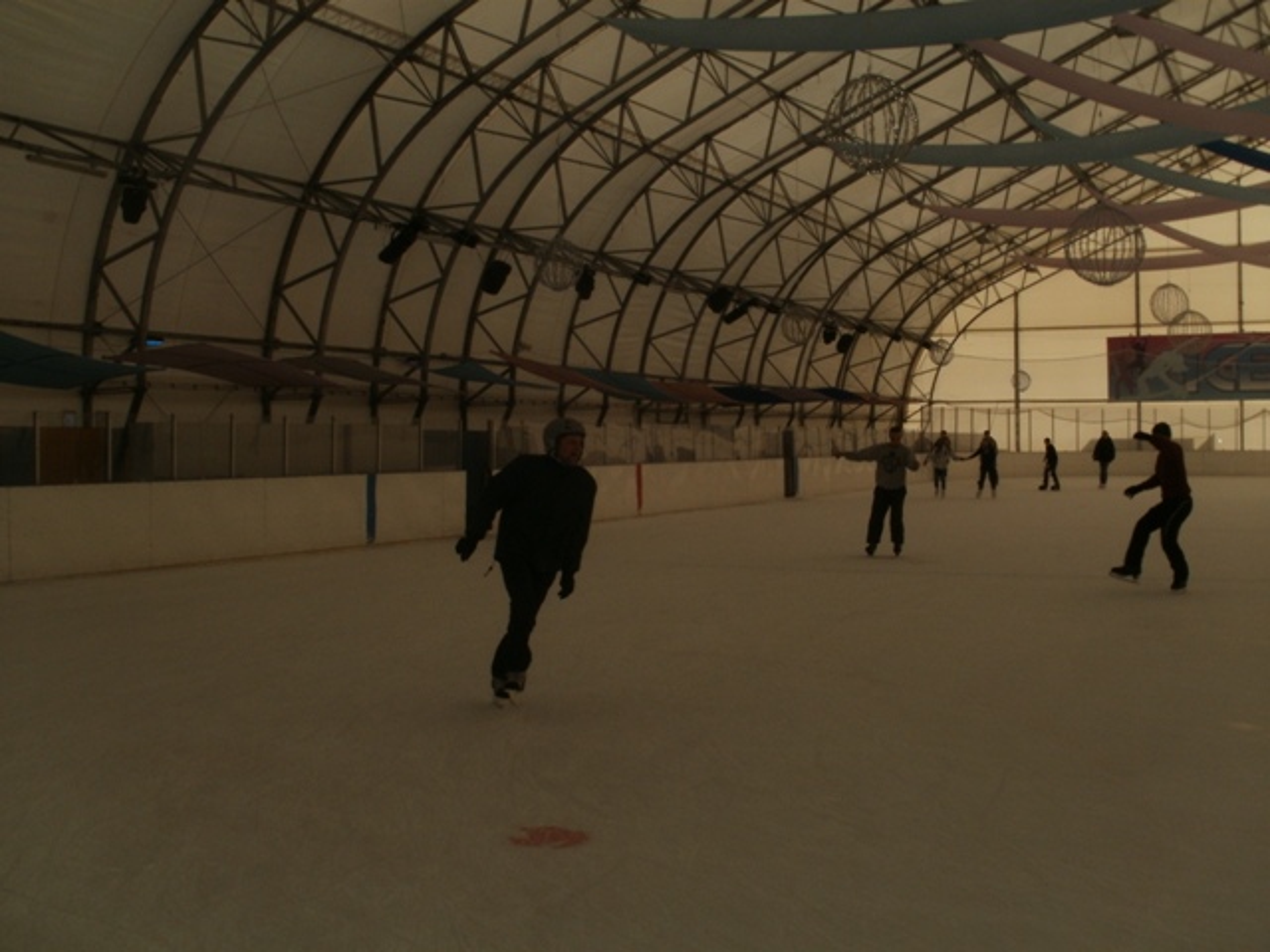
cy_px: 476
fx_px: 1321
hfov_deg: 51.4
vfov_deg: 39.7
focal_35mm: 36
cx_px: 635
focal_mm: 6.3
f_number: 5.6
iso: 100
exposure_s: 1/320
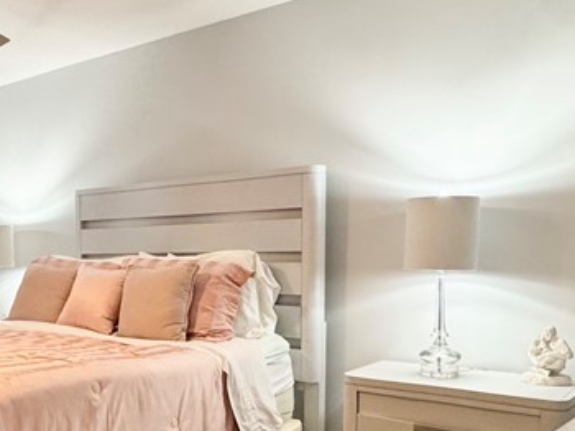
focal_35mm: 41
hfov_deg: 42.9
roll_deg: +0.6
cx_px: 87
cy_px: 313
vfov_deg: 34.5
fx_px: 681
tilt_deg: -5.4
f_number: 2.2
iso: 320
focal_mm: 2.22
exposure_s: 1/120
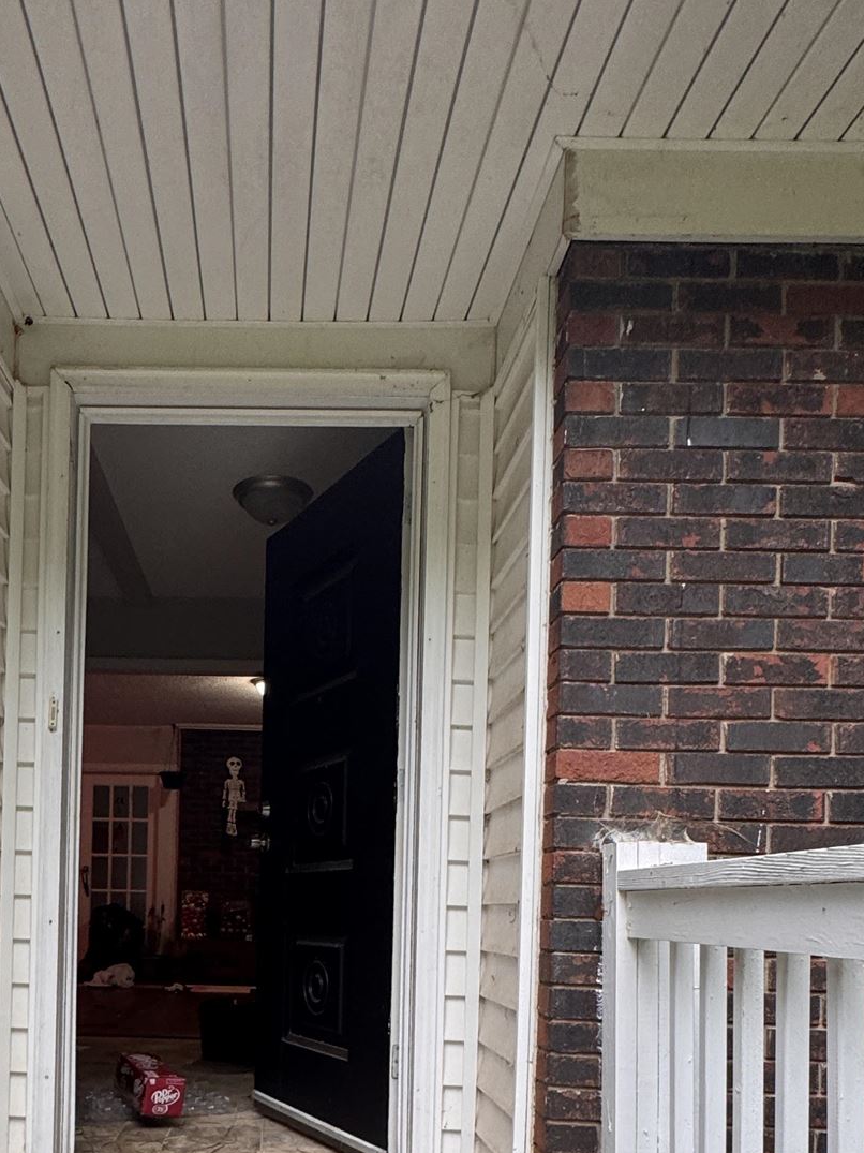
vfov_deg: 56.1
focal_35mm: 30
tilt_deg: -0.2
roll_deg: -1.3
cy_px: 907
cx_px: 255
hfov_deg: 45.7
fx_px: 999
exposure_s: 1/99
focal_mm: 2.22
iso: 160
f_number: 2.2
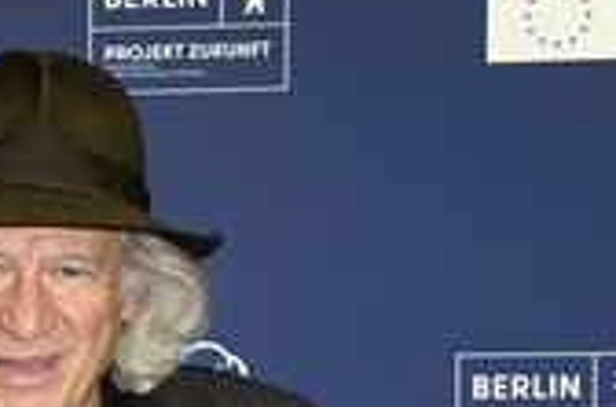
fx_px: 2525
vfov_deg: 9.1
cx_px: -108
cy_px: 499
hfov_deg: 13.5
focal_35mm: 148
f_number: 5.6
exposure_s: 1/200
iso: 1000
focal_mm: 55
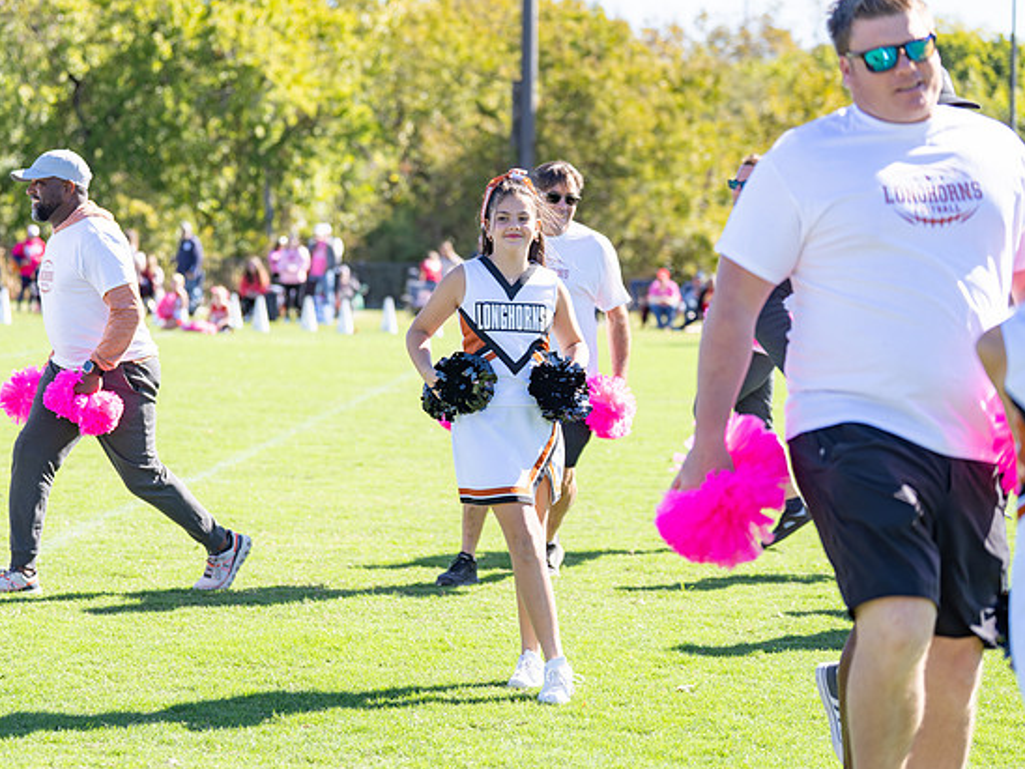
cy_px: 333
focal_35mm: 105
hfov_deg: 18.7
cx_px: 385
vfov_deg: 14.1
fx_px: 3109
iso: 200
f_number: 2.8
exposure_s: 1/1600
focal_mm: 80
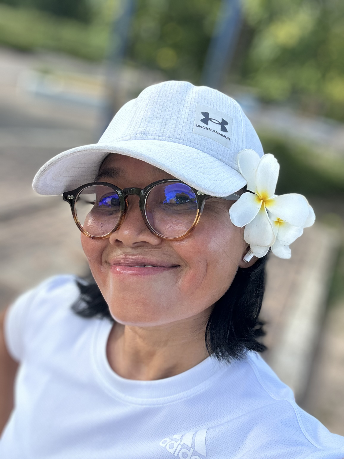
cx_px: 172
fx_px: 398
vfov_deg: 60.0
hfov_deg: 46.8
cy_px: 230
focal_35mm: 30
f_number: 1.9
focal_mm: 2.69
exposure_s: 1/246
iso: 25
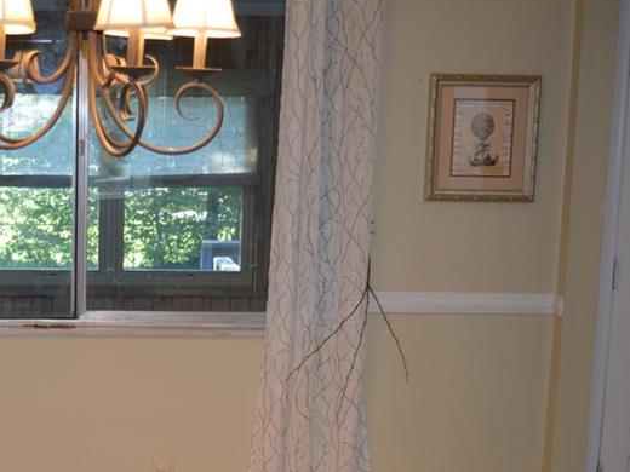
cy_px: 364
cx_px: 76
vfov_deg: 20.5
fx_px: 1291
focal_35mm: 71
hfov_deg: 26.6
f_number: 4
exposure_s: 1/60
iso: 450
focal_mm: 25
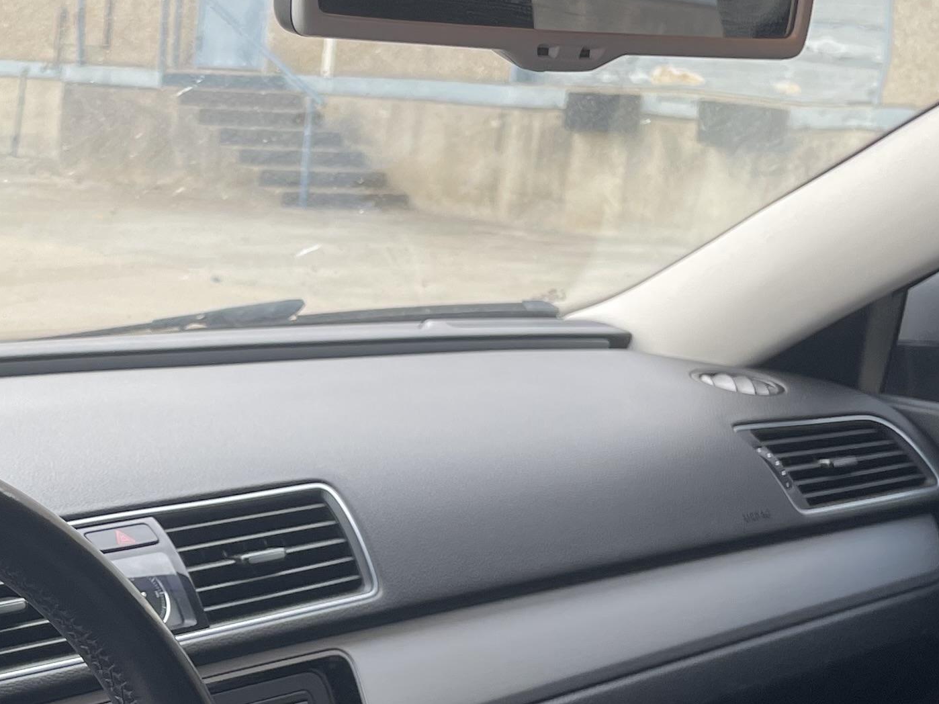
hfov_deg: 24.9
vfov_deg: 19.3
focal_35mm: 75
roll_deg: -3.0
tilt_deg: -14.7
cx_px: 17
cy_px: 614
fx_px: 2034
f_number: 1.6
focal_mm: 4.2
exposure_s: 1/304
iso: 32
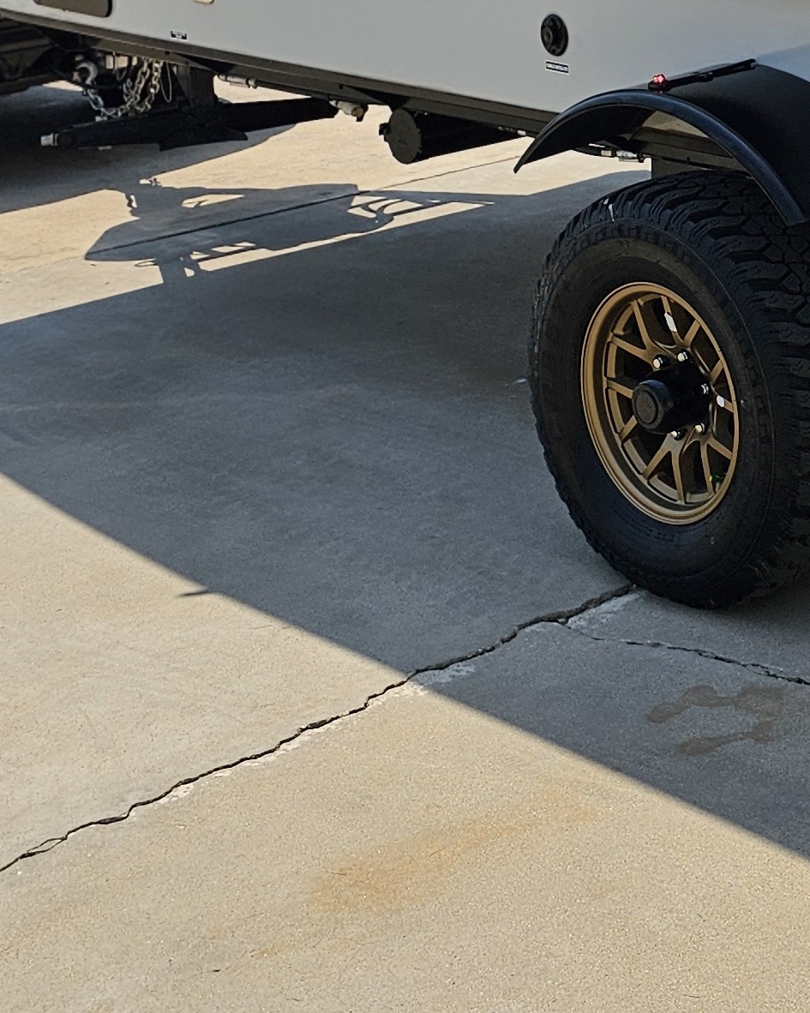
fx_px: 2278
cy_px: -233
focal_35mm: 76
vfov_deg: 22.8
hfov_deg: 17.8
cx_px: 1253
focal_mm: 6.3
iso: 12
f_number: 1.7
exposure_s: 1/1571
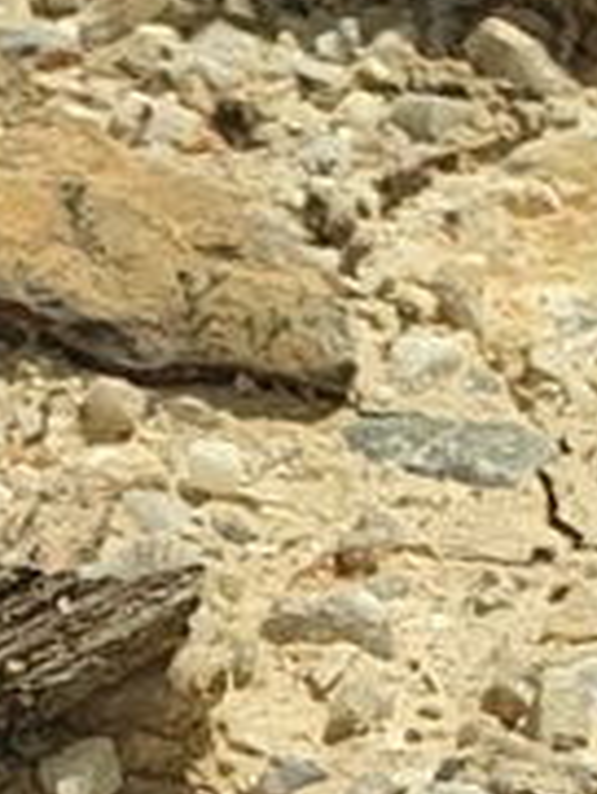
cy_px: 1263
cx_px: 92
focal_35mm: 92
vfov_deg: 18.4
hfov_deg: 15.9
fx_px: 2113
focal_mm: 4.3
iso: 50
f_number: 2.4
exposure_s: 1/2070
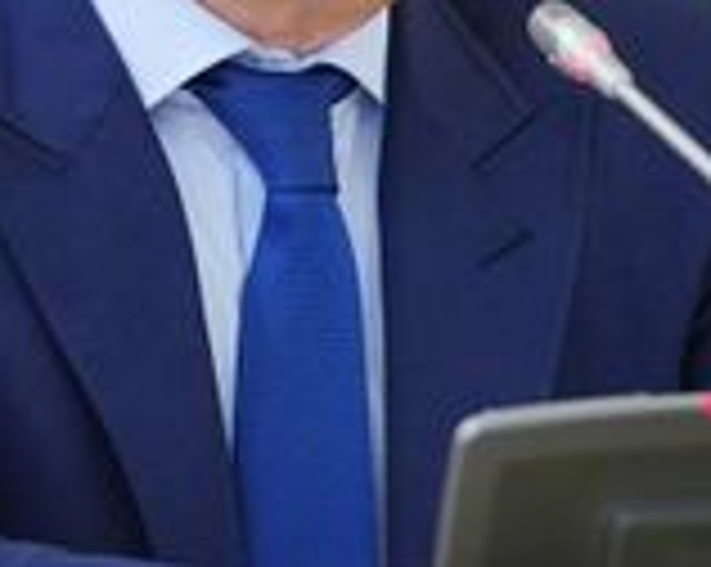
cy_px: -108
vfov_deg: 1.9
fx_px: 17486
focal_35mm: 832
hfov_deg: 2.3
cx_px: 380
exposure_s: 1/250
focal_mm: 200
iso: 2000
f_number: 2.8
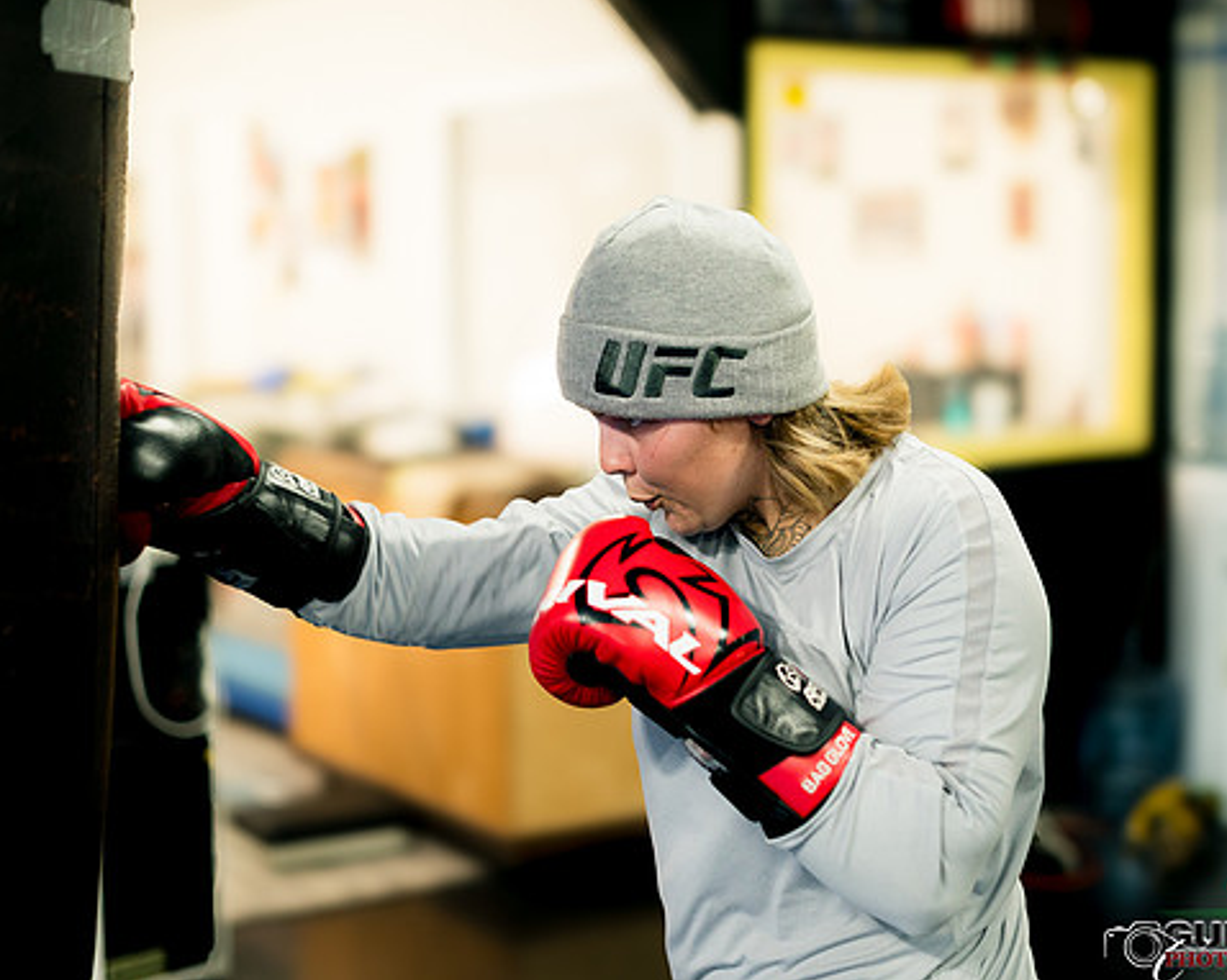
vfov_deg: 26.7
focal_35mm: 57
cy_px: 486
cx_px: 596
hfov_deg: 33.0
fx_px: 2069
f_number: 1.8
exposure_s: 1/500
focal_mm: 50
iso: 1600
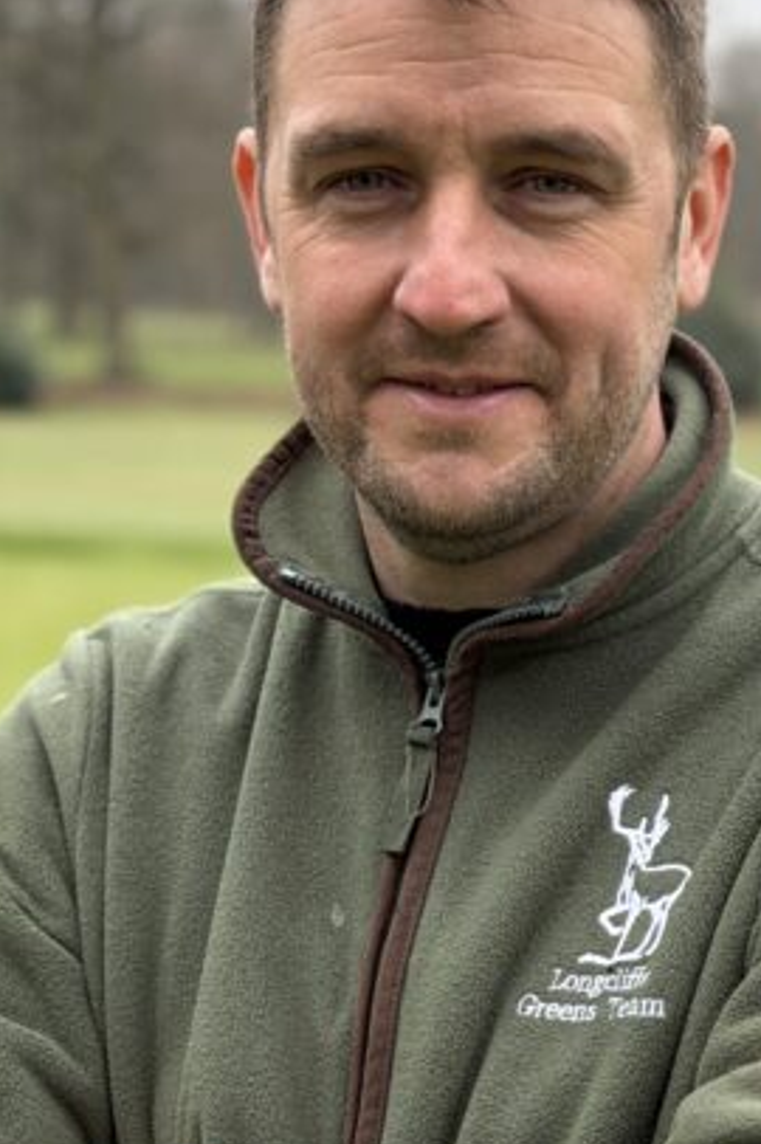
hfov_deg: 10.8
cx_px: 538
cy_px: 688
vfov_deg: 16.3
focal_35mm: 126
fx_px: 4002
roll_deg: +0.6
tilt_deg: -3.0
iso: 80
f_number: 1.78
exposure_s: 1/885
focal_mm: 6.76
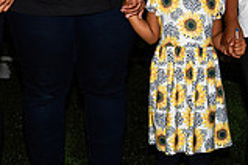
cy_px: -58
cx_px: -57
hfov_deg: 9.3
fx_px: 1502
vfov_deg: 6.2
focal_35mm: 218
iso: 320
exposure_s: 1/200
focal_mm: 32
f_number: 5
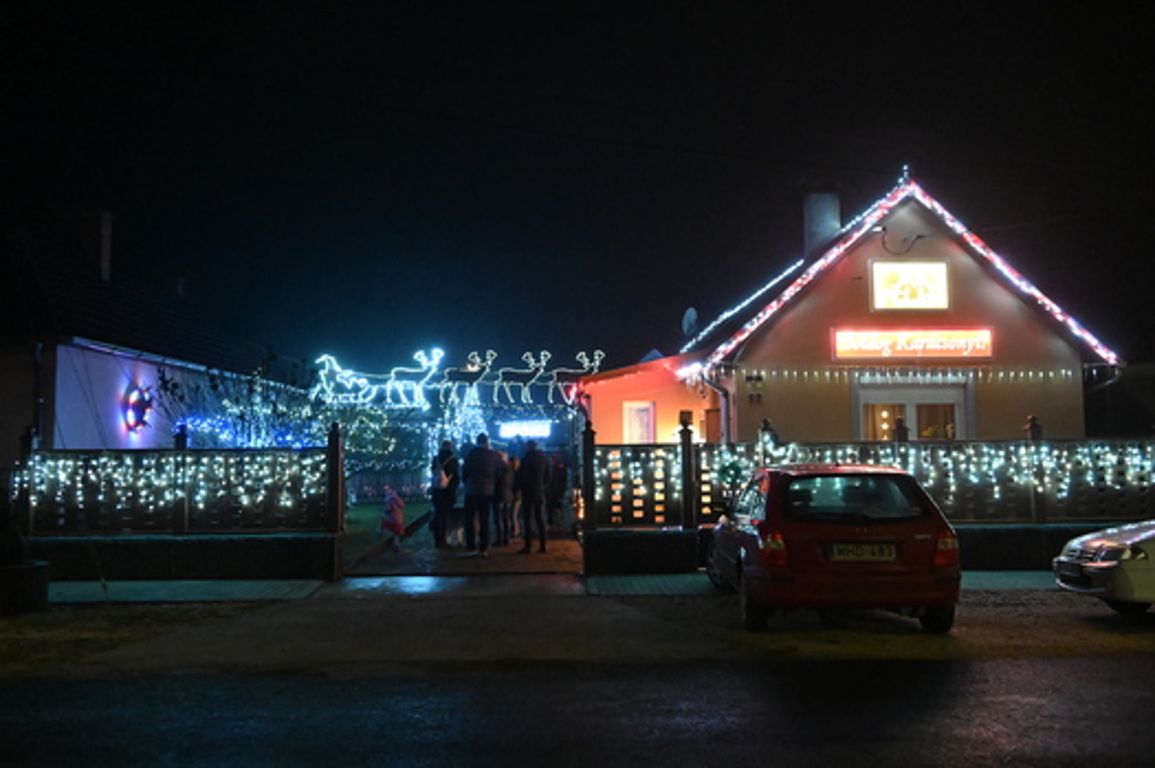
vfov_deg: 44.2
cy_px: 384
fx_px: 946
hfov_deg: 62.8
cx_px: 578
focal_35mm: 30
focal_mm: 29.5
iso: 16000
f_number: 4.5
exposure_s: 1/30
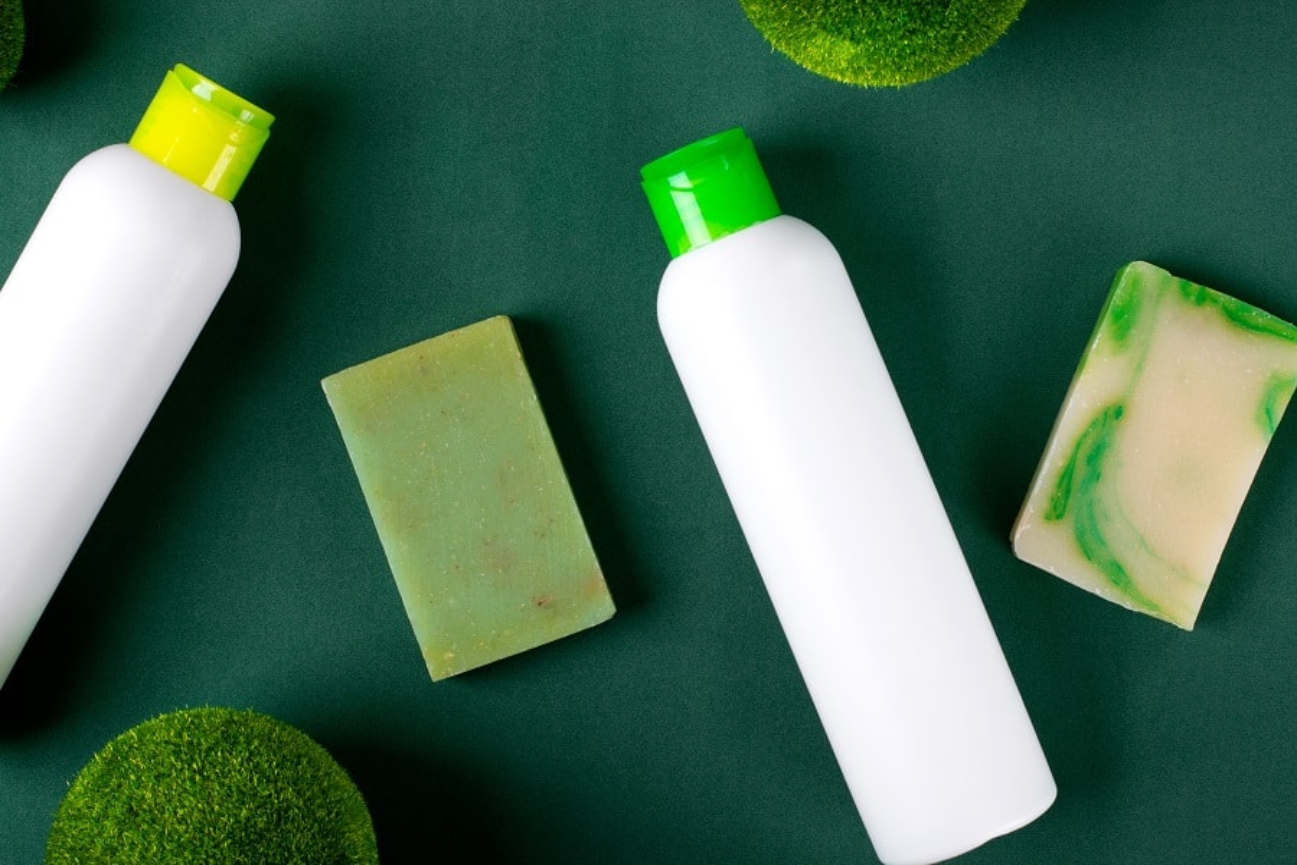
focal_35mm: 75
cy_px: 432
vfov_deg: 18.2
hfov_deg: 27.0
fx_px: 2702
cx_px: 648
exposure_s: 1/160
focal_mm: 50
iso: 100
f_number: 13
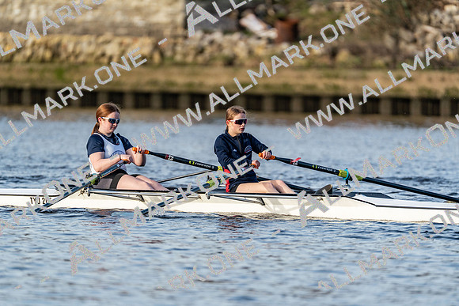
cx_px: 230
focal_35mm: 600
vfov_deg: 2.3
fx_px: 7651
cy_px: 153
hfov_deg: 3.4
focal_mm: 600
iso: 1000
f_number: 6.3
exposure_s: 1/2000
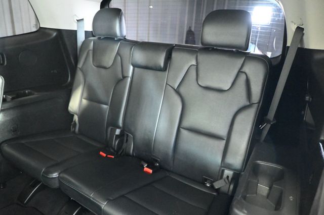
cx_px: 162
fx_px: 216
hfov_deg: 73.8
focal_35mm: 24
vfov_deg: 53.1
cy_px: 108
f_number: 3.5
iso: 12800
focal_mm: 16
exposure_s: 1/6
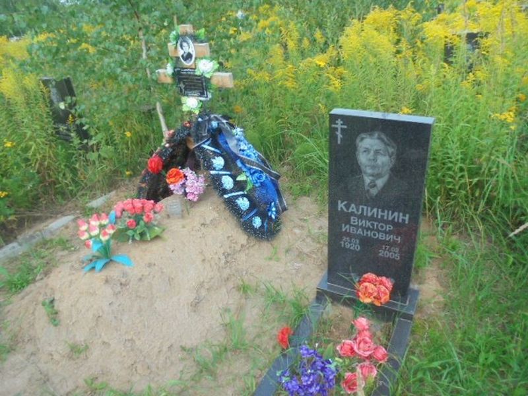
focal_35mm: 26
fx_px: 397
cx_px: 264
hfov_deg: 67.3
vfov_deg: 53.1
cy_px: 198
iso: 250
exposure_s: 1/250
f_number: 3.5
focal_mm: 4.6
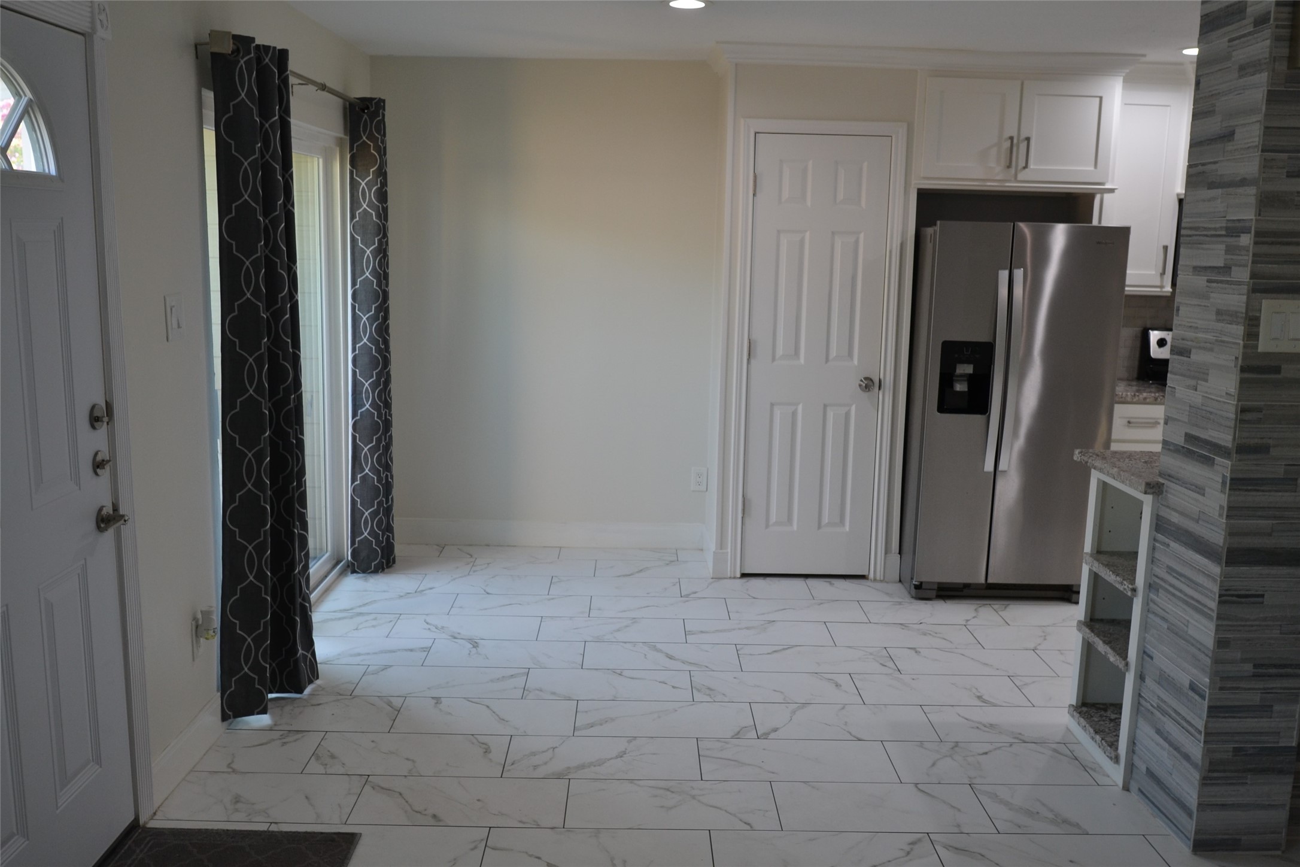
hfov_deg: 61.9
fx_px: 1083
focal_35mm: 30
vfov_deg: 43.6
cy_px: 434
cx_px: 650
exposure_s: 1/80
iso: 400
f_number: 4.5
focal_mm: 20
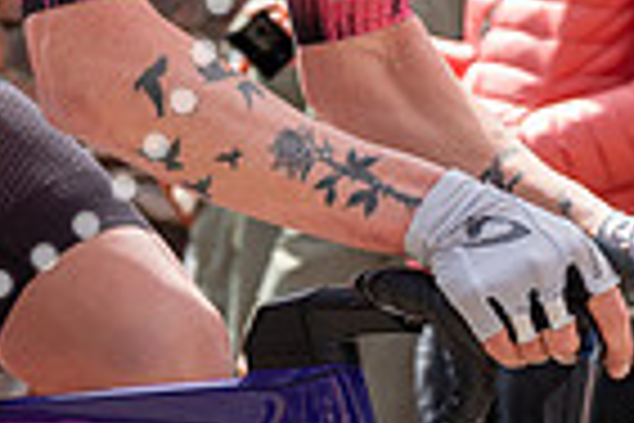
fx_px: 5072
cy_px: -326
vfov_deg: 4.7
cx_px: 517
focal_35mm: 288
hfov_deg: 7.1
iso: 500
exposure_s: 1/1000
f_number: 5
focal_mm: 70
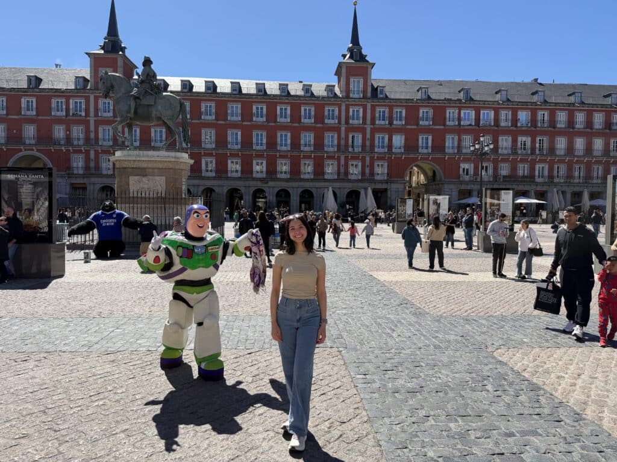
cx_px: 308
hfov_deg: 71.6
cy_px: 231
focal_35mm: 24
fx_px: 428
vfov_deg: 56.8
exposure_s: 1/4167
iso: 80
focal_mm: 6.76
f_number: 1.78
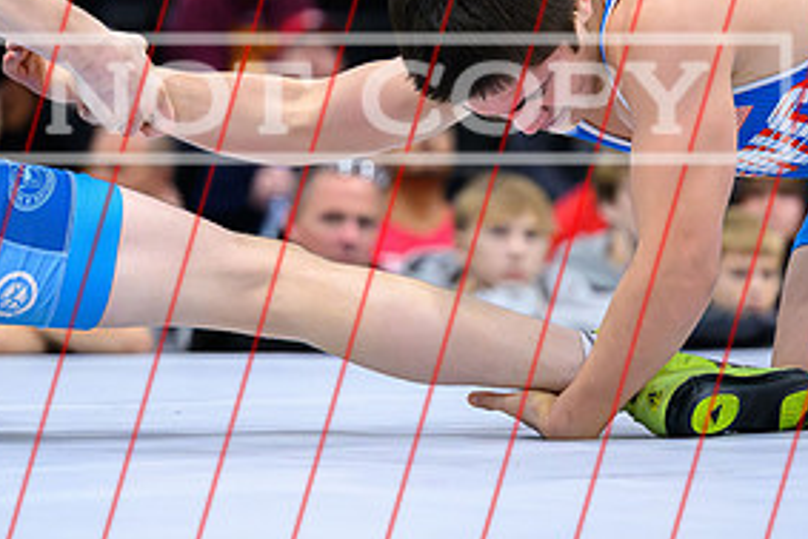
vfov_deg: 5.1
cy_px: 187
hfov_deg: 7.6
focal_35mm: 271
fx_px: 6085
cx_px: 436
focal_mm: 102
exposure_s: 1/800
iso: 12800
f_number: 2.8
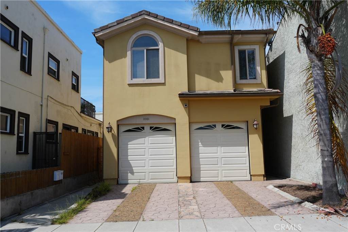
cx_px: 174
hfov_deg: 61.9
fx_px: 290
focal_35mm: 30
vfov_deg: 43.6
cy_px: 116
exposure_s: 1/200
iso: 100
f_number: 10
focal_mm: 20
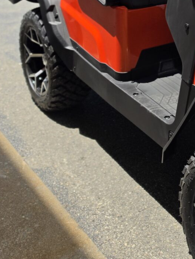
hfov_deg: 21.3
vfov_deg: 28.1
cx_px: 246
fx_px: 473
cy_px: -22
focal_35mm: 63
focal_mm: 6.5
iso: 64
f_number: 1.4
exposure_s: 1/6806
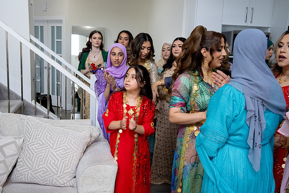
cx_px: 144
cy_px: 96
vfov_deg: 36.0
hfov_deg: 51.9
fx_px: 297
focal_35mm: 37
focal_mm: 37
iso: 5000
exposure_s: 1/160
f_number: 9
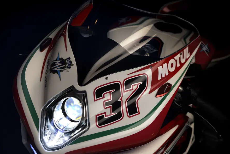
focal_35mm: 79
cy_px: 100
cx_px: 126
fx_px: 505
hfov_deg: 25.7
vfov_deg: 17.3
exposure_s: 1/15
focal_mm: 58
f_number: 5.6
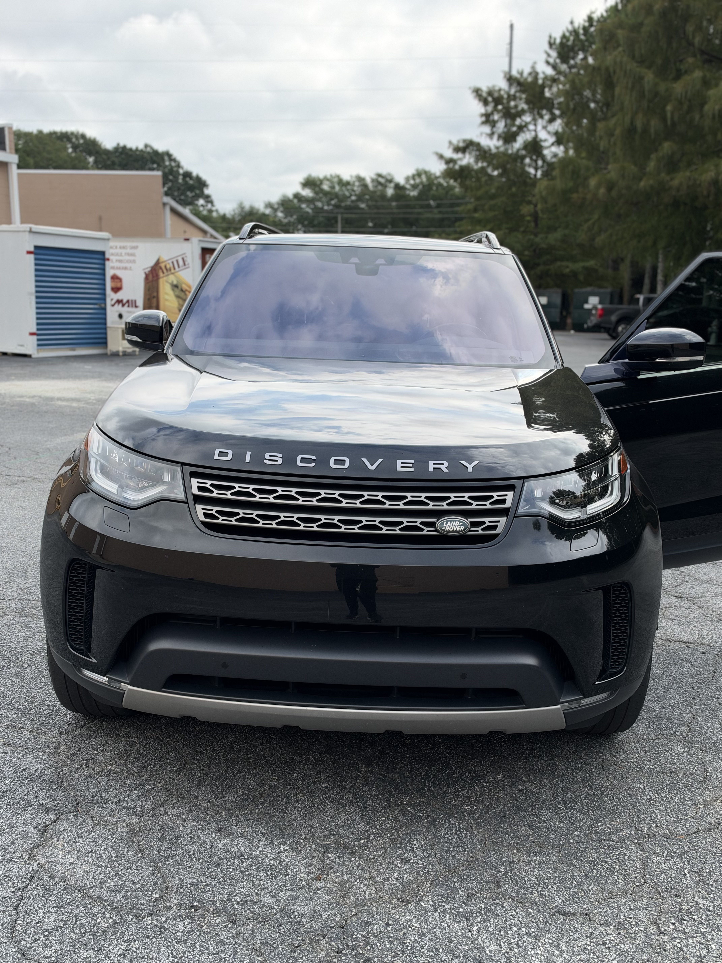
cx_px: 361
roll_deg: -0.4
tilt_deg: -11.7
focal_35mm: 32
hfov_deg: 44.2
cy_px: 482
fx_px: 890
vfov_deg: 56.8
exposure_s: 1/3096
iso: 100
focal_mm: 6.93
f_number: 1.8
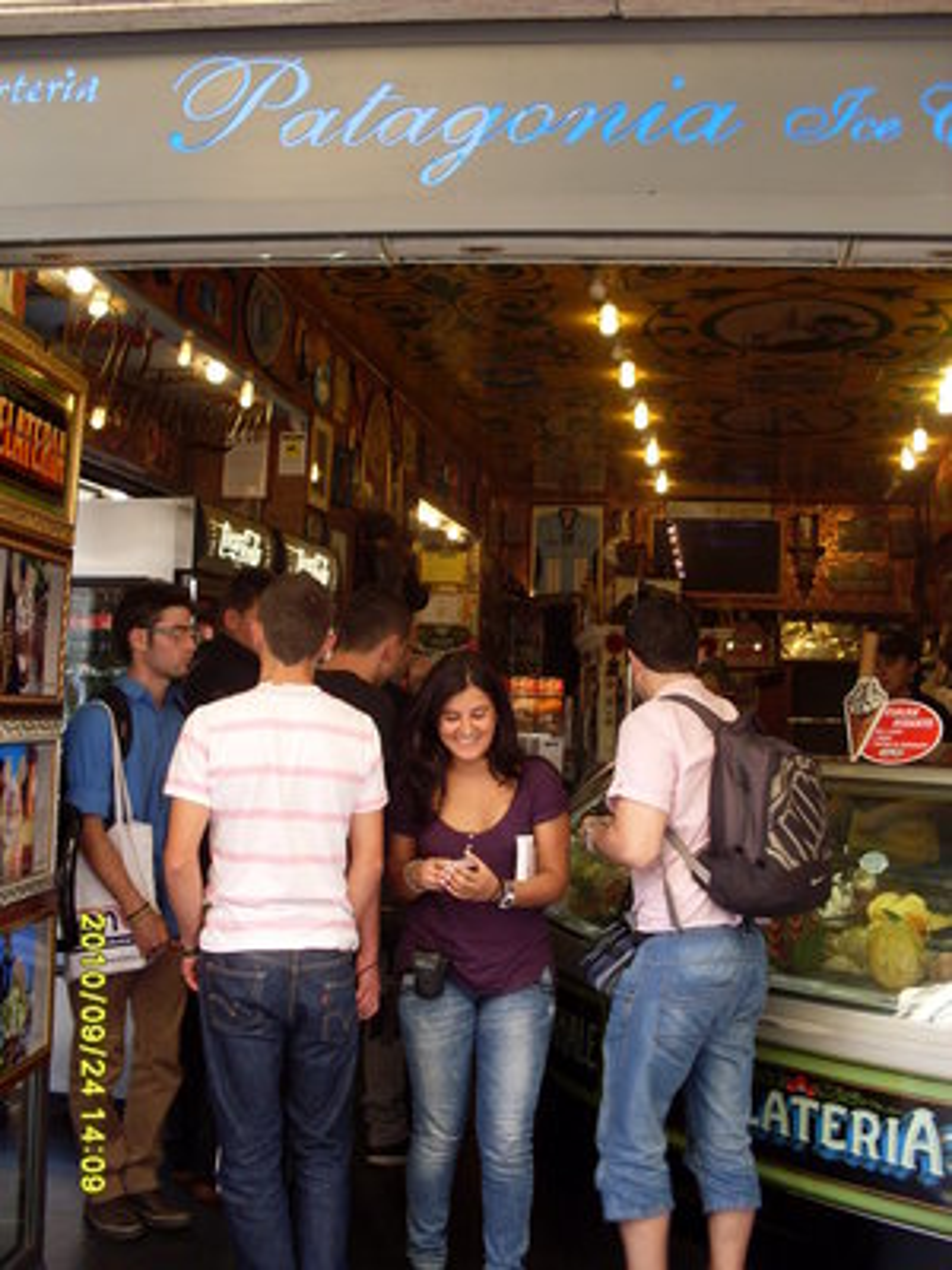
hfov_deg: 37.7
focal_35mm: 38
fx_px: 1393
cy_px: 635
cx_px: 476
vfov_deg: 49.0
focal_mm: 6.3
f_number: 2.8
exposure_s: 1/60
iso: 100
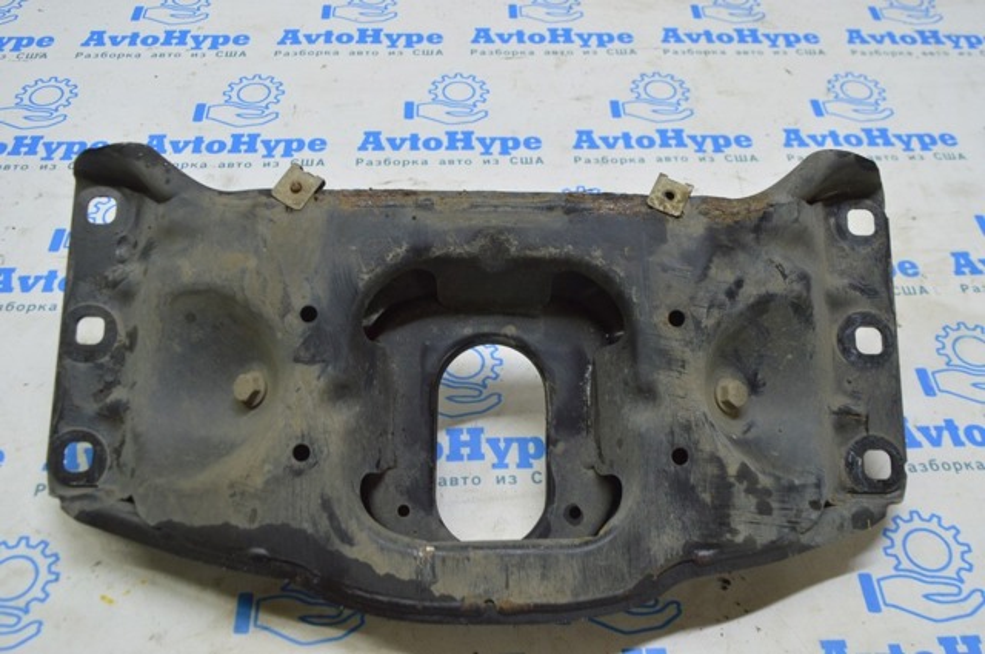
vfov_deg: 36.8
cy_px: 327
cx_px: 492
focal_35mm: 36
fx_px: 984
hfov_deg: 53.2
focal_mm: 24
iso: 400
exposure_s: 1/20
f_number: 5.6
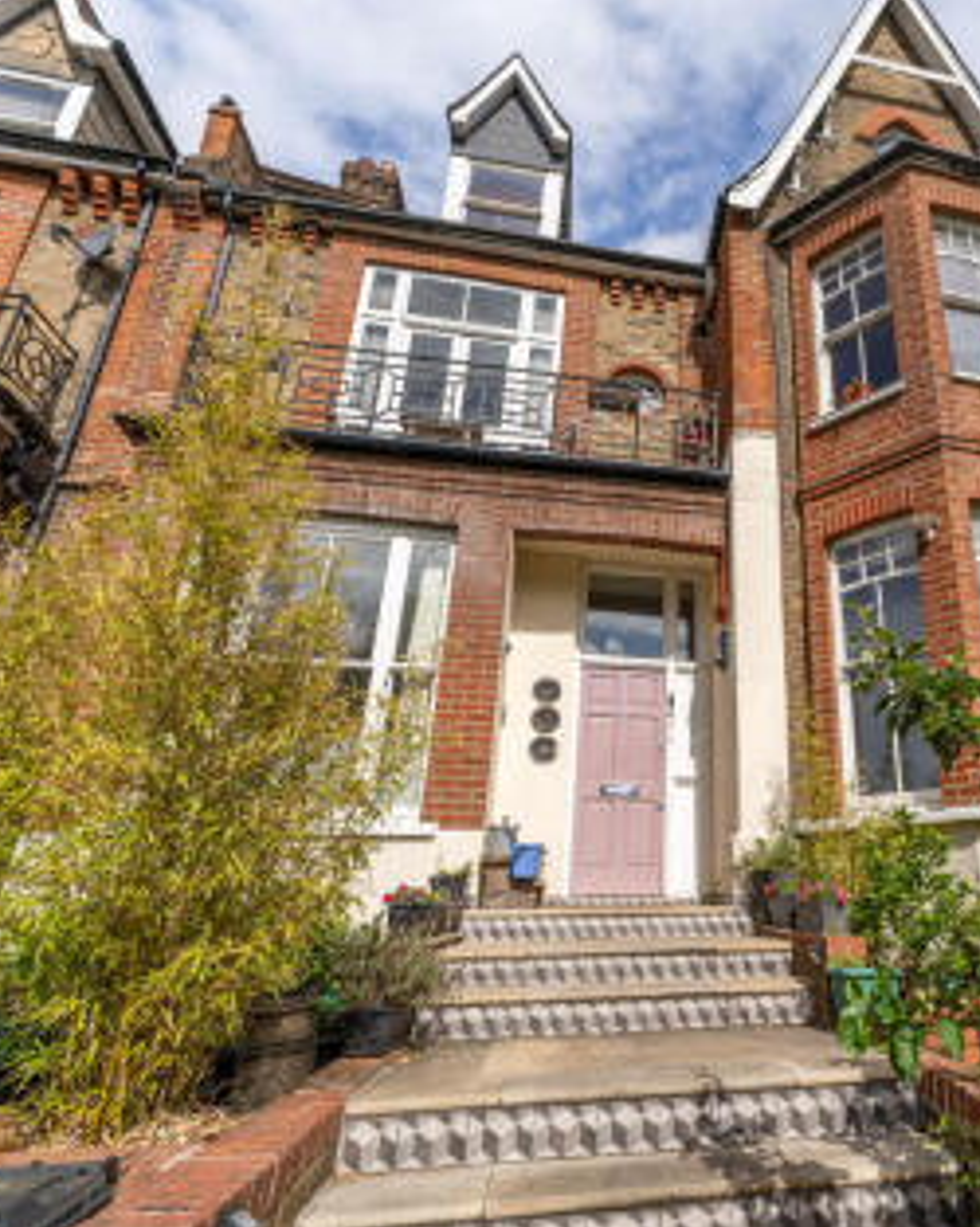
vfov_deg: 80.4
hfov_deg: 63.7
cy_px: 617
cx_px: 745
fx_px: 726
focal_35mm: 20
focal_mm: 14
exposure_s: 1/1600
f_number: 8
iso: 400
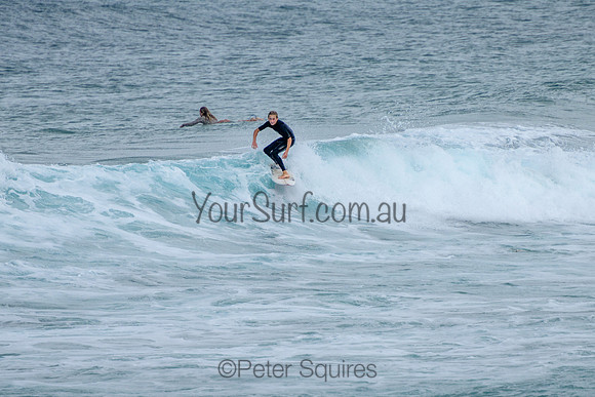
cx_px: 317
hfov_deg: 3.7
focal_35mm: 550
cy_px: 203
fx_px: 9093
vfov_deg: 2.5
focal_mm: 400
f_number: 5.6
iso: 280
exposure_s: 1/2000
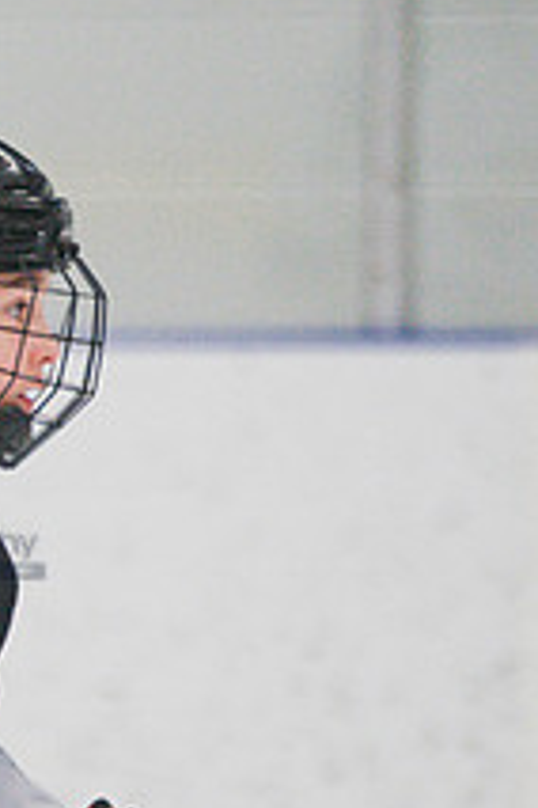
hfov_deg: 1.3
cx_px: -473
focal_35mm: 1074
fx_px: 24074
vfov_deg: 1.9
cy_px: 547
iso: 3200
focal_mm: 274
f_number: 3.2
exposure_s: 1/800
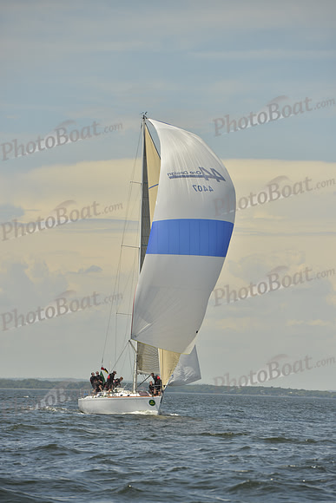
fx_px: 2798
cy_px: 252
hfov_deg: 6.9
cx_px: 168
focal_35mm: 200
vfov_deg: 10.3
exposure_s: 1/1600
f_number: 9
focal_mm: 200
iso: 280
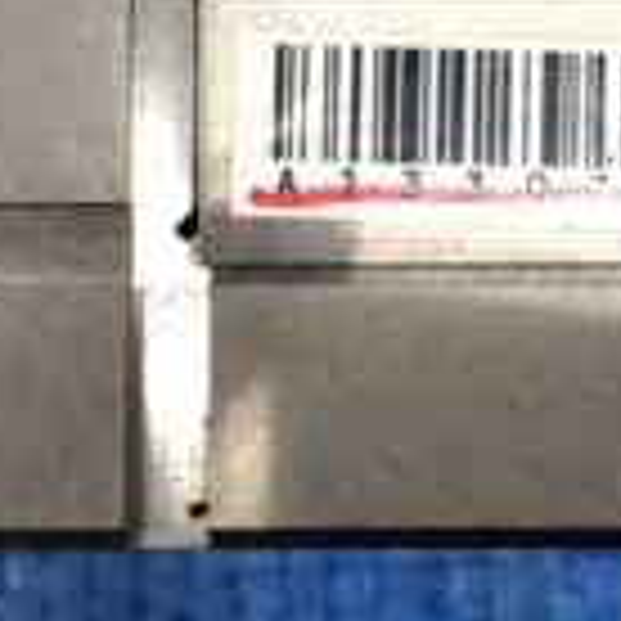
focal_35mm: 119
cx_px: 328
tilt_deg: -82.8
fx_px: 2415
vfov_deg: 14.4
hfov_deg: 14.7
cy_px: -22
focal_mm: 4.15
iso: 64
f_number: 2.2
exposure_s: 1/30
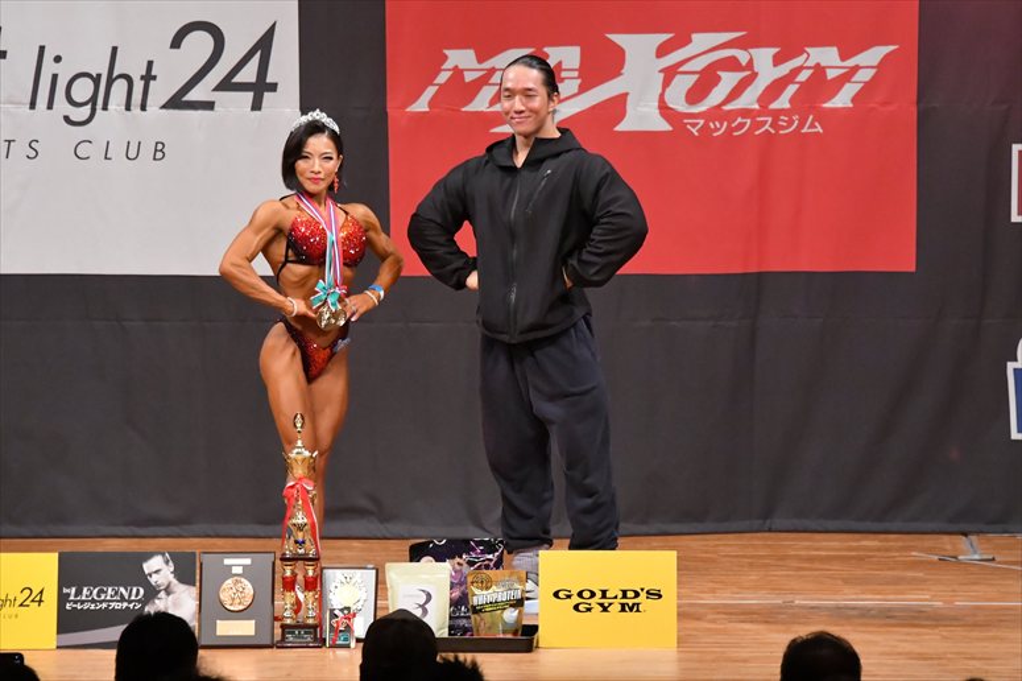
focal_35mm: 255
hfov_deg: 8.1
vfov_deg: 5.4
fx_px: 7236
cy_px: 340
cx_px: 511
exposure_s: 1/400
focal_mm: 170
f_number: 5.6
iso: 8000
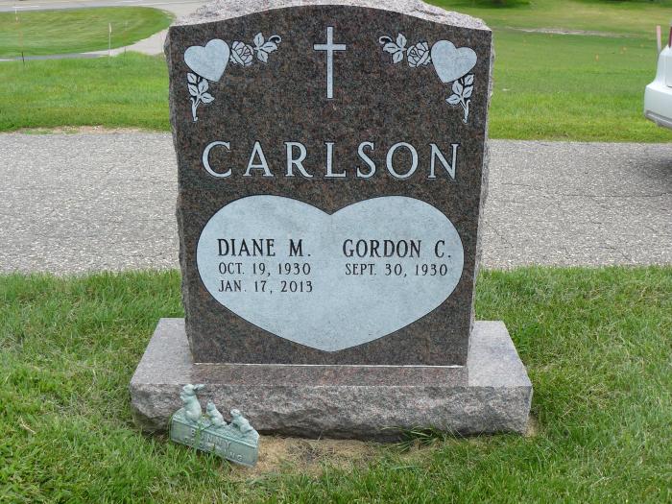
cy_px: 252
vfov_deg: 39.7
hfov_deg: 51.4
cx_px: 336
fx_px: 699
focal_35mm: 36
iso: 100
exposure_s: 1/200
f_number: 4.5
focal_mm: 6
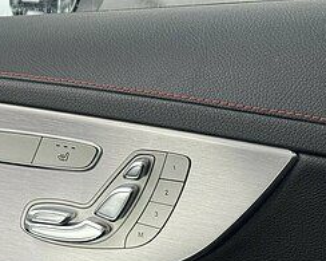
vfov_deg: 14.6
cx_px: -31
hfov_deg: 17.7
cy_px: 187
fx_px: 1013
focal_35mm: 105
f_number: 1.78
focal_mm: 6.76
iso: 100
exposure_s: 1/79
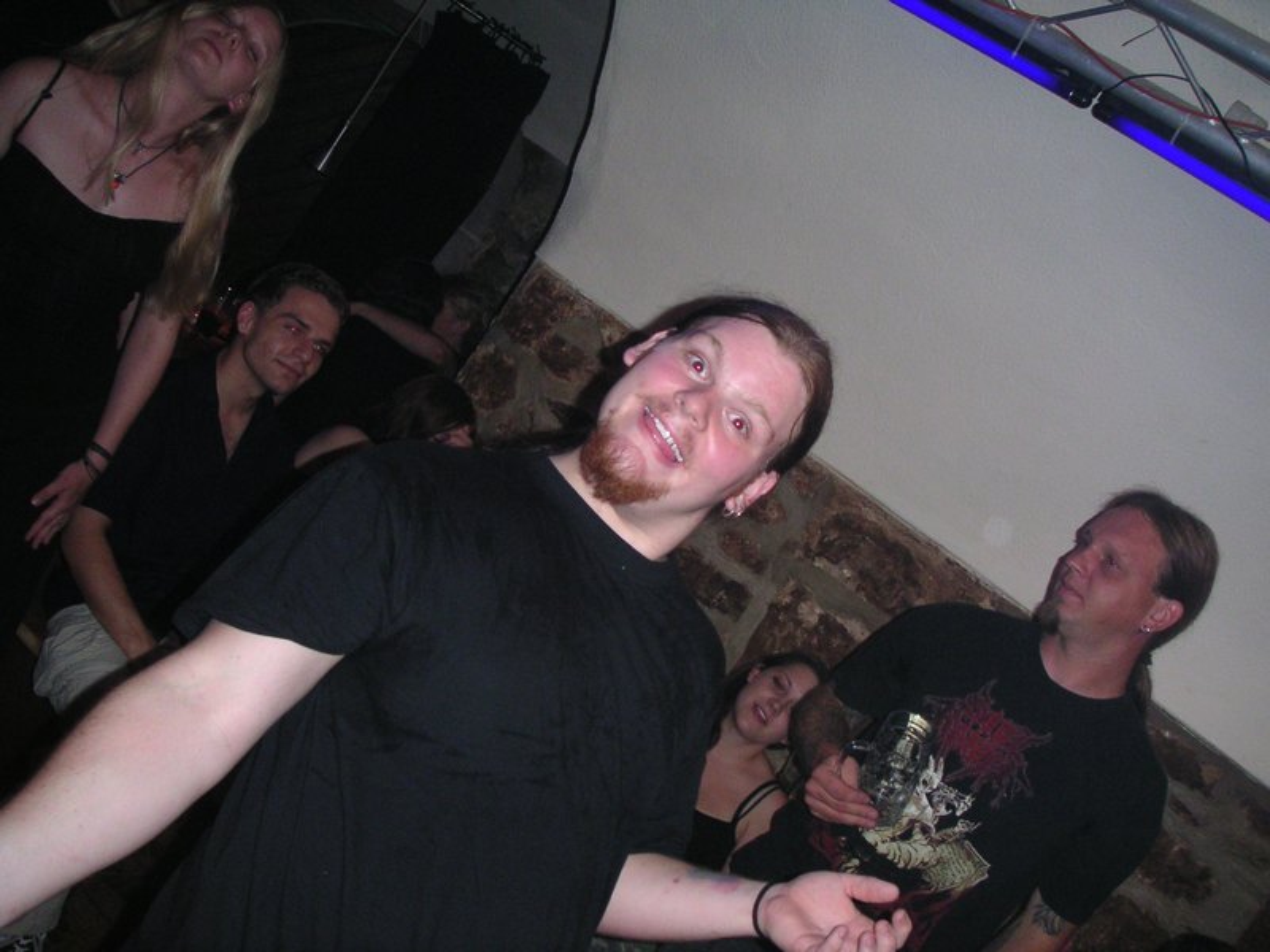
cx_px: 635
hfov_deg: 50.1
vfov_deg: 38.7
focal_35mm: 37
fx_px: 1357
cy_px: 476
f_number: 2.8
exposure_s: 1/45
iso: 160
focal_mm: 5.7
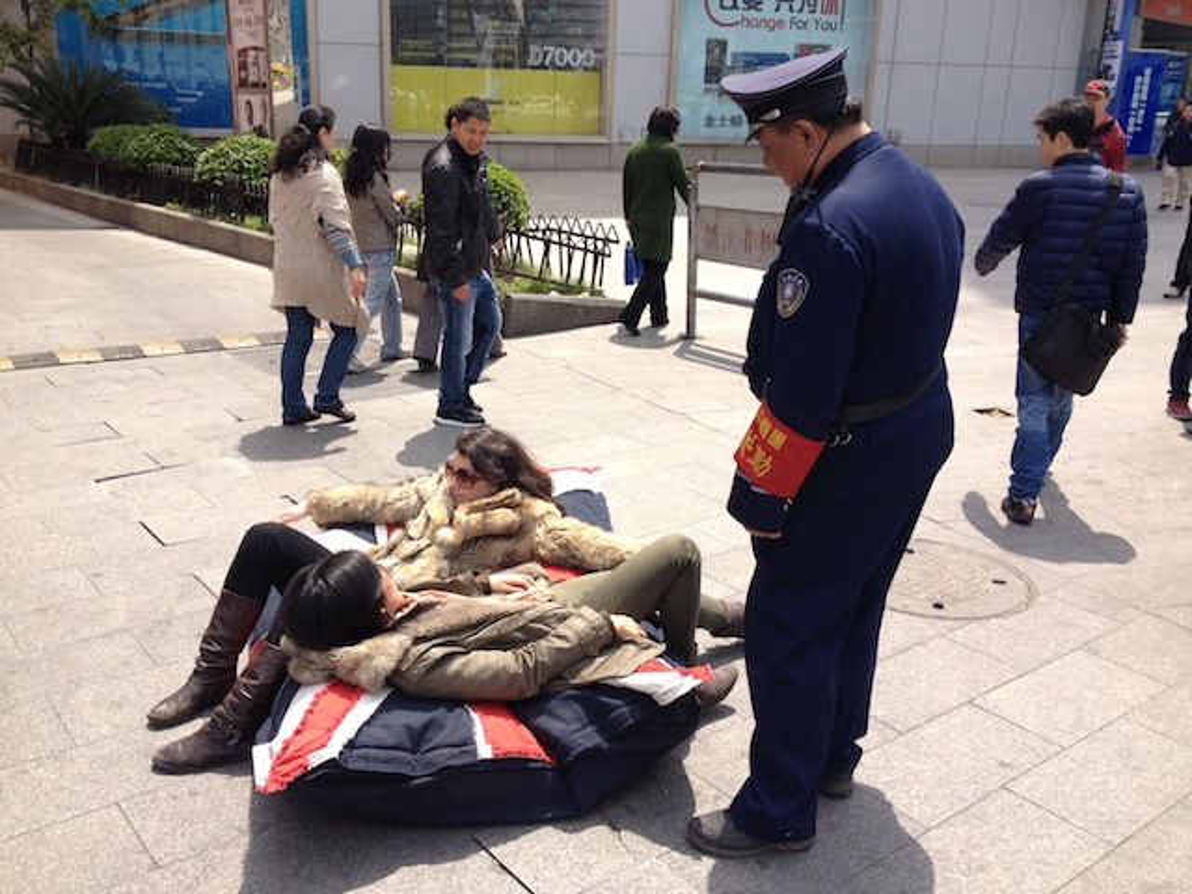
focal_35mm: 35
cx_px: 596
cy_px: 447
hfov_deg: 52.6
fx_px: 1205
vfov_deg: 40.7
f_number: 2.4
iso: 50
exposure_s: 1/708
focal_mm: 4.28
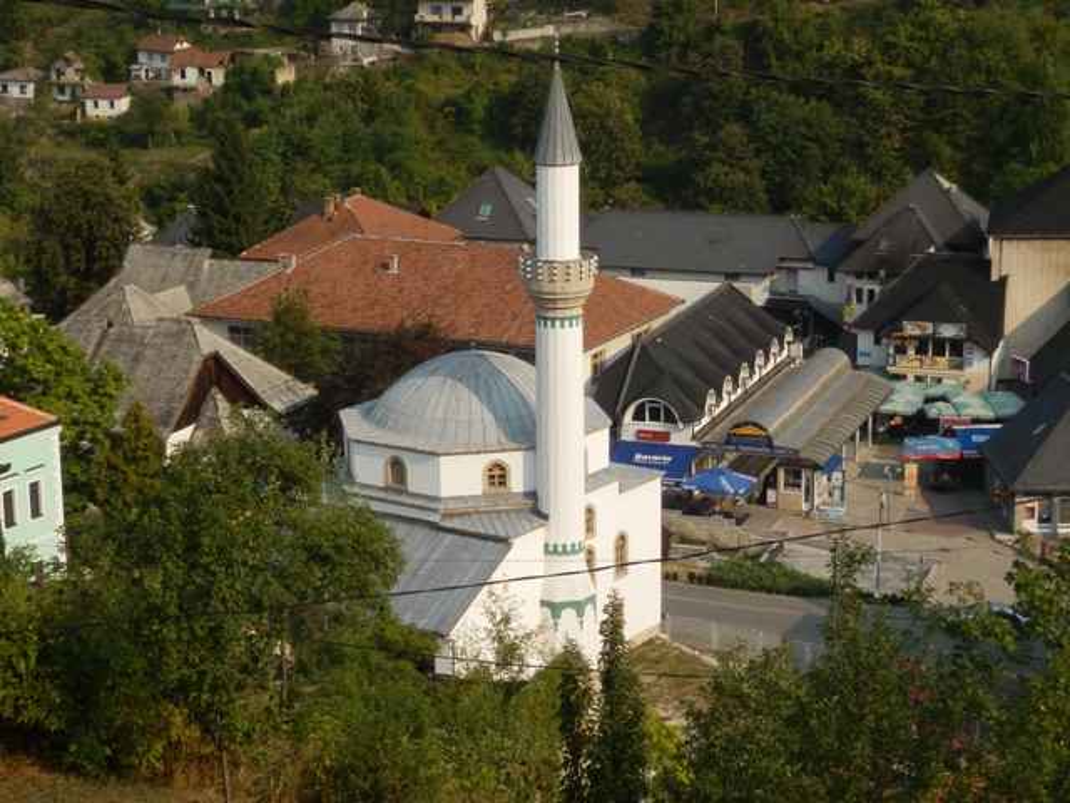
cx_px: 535
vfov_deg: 19.1
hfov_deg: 25.3
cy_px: 402
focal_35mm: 77
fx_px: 2380
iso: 80
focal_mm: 13.8
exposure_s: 1/500
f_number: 4.9
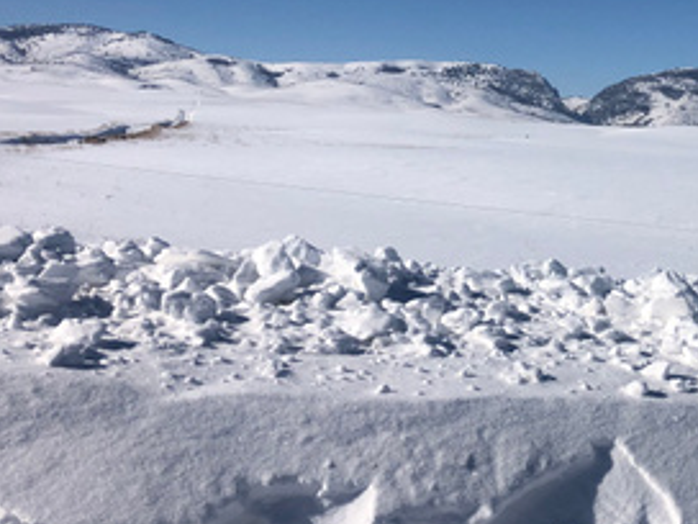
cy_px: 149
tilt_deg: +0.7
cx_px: 713
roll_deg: -0.7
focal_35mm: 66
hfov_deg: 27.5
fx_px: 1331
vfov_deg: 22.1
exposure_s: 1/8000
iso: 20
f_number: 1.8
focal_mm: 3.99
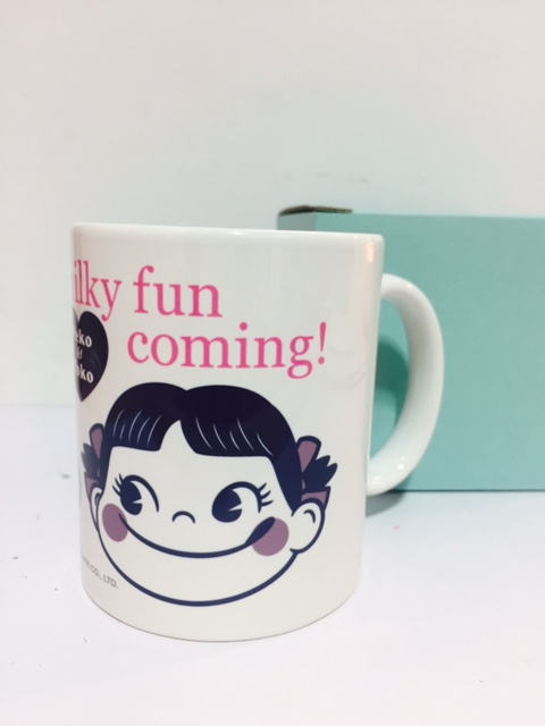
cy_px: 363
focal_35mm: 29
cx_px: 272
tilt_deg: -8.2
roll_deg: -1.6
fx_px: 609
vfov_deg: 61.7
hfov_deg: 48.2
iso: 80
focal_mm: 4.15
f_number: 2.2
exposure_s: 1/33
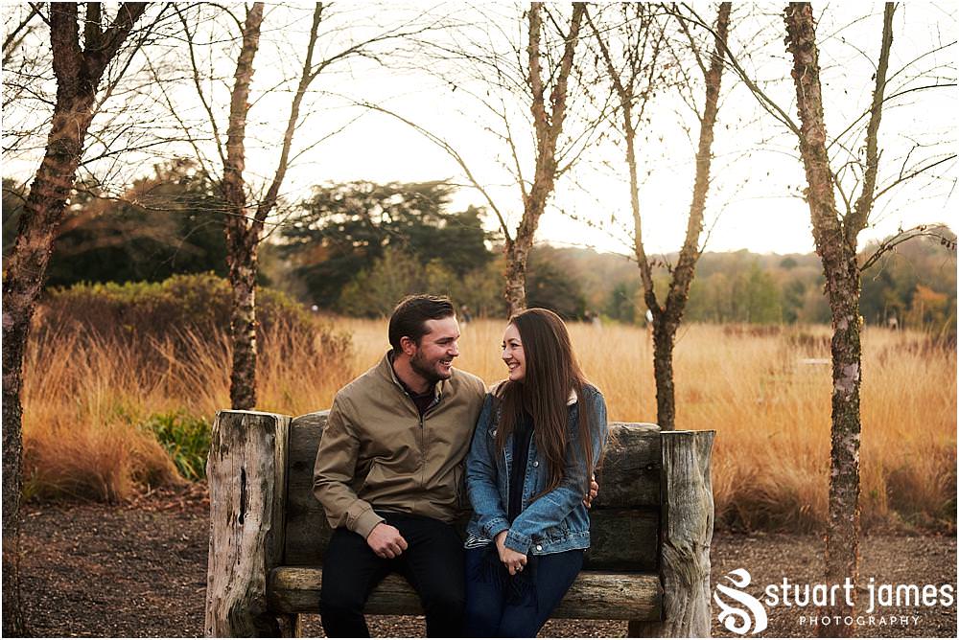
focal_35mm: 75
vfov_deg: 18.2
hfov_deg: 27.0
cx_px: 480
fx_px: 1999
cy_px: 320
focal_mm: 50
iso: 400
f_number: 3.2
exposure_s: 1/640
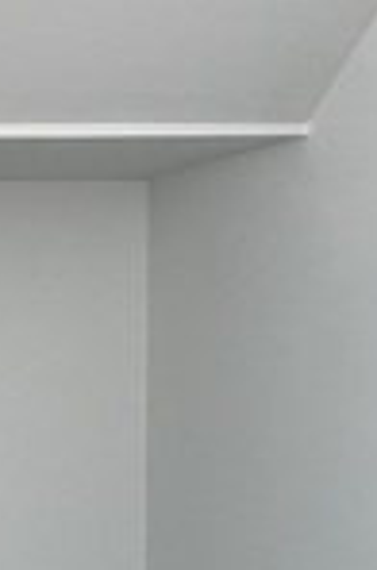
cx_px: -339
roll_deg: -0.6
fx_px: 1594
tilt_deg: -0.1
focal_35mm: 101
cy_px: 335
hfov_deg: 12.2
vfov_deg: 20.2
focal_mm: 2.22
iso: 40
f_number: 2.2
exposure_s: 1/207
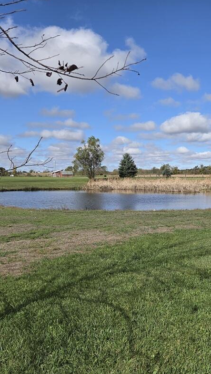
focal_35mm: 34
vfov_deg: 58.0
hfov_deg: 34.0
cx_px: 155
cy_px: 188
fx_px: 338
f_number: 1.8
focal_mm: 5.4
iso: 80
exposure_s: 1/6574
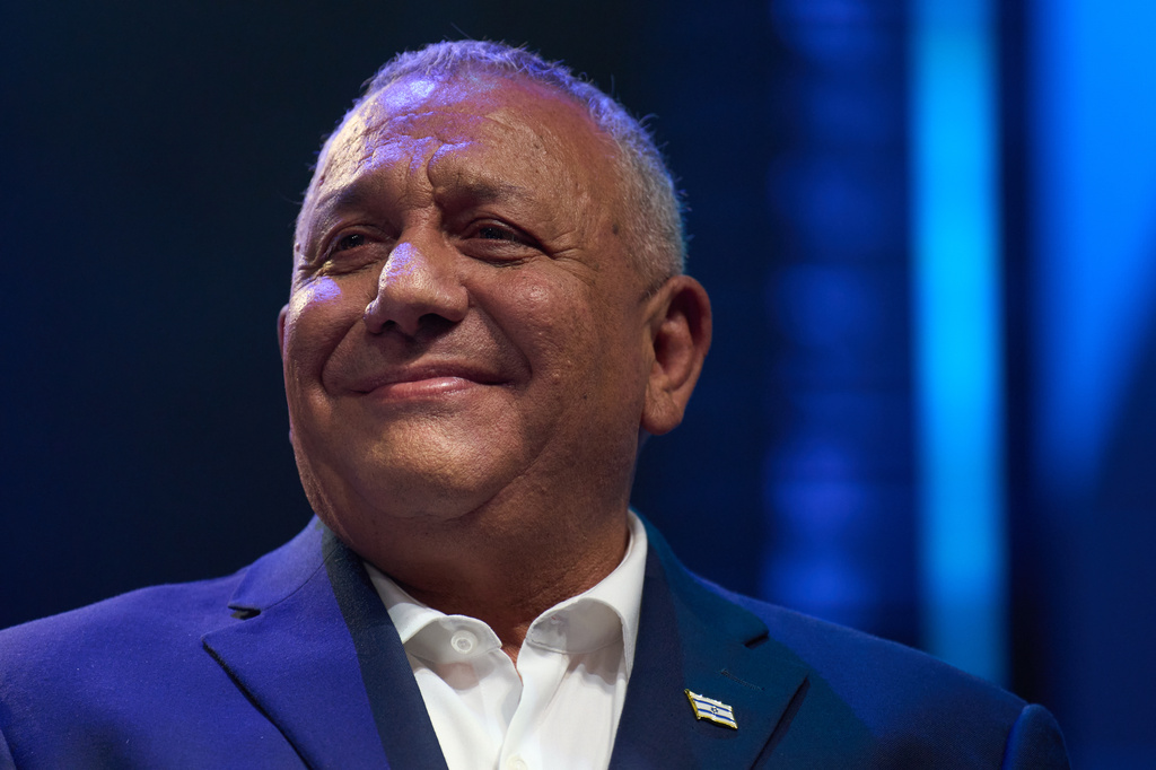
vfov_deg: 4.6
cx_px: 578
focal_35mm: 300
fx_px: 9630
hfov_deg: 6.9
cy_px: 385
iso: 800
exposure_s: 1/500
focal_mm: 200
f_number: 2.8
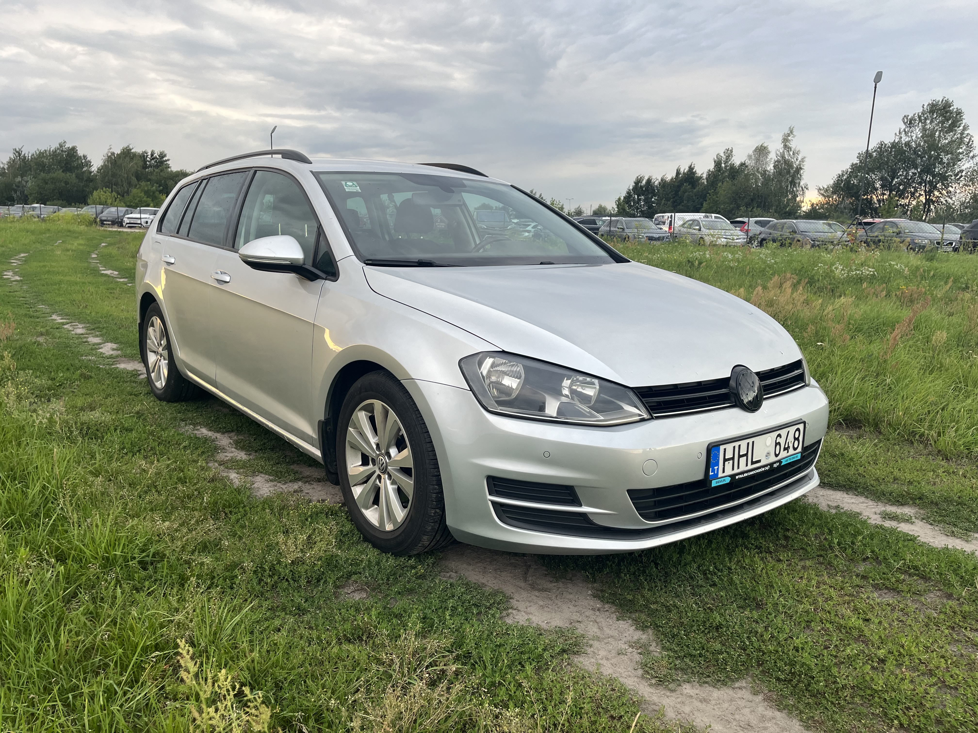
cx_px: 489
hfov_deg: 67.3
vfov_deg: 53.1
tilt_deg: -11.2
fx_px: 735
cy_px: 366
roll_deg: -1.1
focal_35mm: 26
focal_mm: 5.1
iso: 64
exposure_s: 1/122
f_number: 1.6
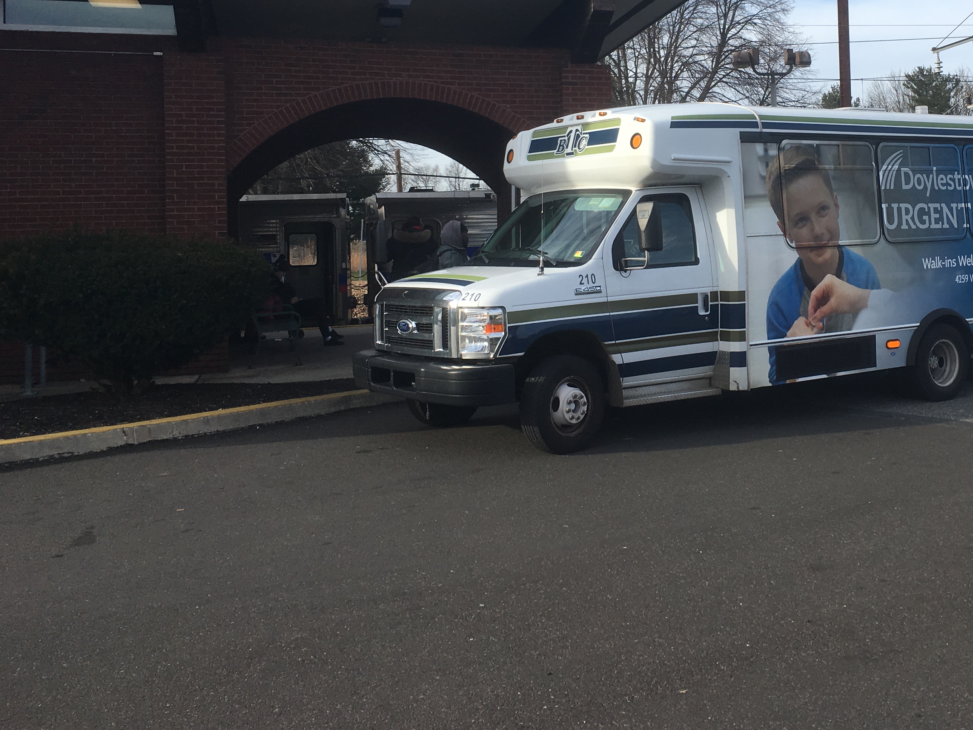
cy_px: 195
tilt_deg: +1.5
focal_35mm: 43
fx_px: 1209
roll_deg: +0.5
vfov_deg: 33.0
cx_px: 695
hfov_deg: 42.9
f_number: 2.2
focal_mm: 4.15
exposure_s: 1/927
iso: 25
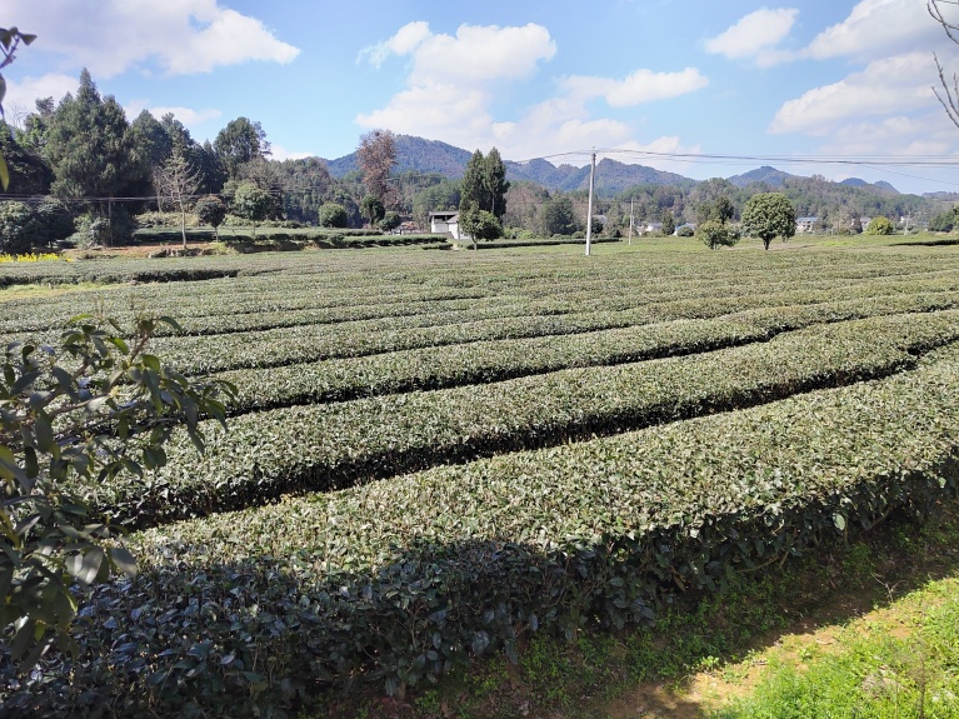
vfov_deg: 56.8
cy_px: 364
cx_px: 495
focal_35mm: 24
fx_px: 665
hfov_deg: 71.6
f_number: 1.9
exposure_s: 1/1286
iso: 334
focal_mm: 5.52
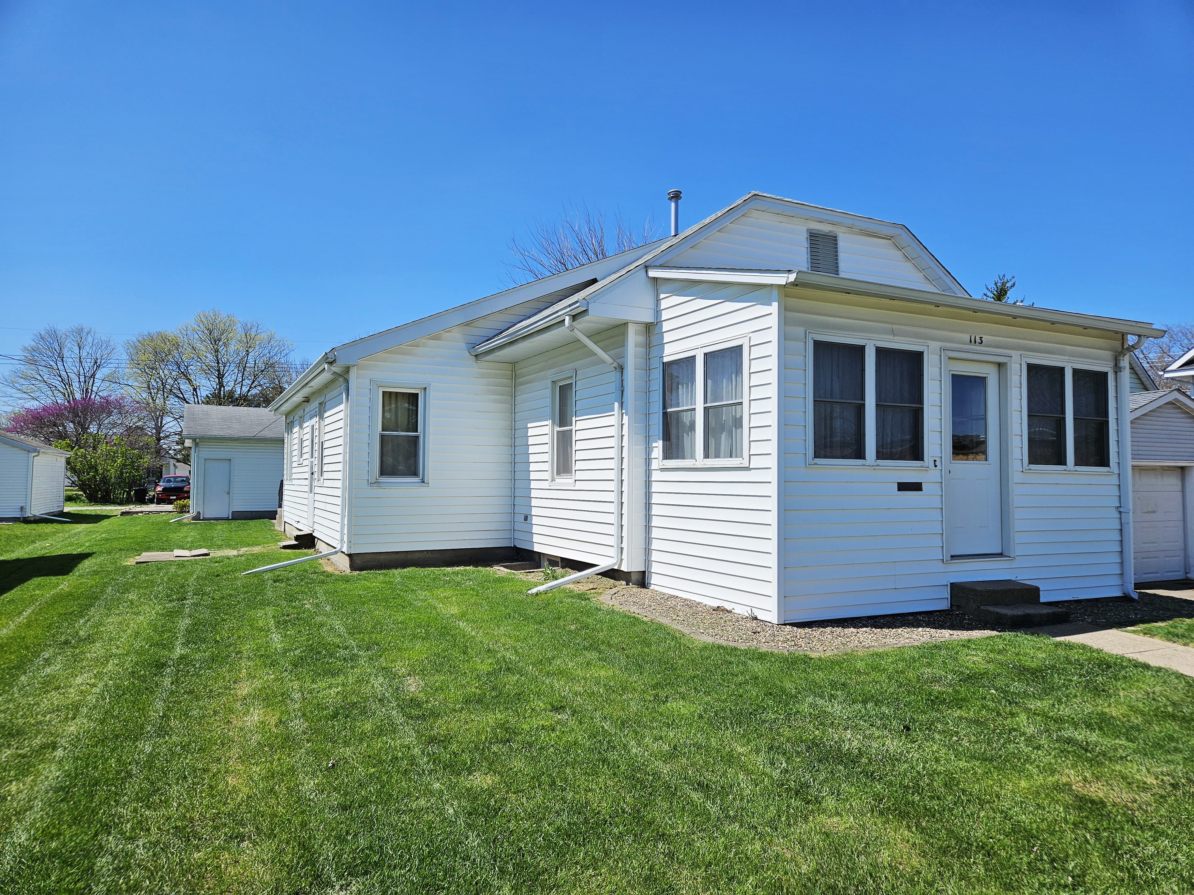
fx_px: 793
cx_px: 597
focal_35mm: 23
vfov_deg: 58.9
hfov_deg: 73.9
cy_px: 448
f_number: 1.8
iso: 25
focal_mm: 5.4
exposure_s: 1/3409
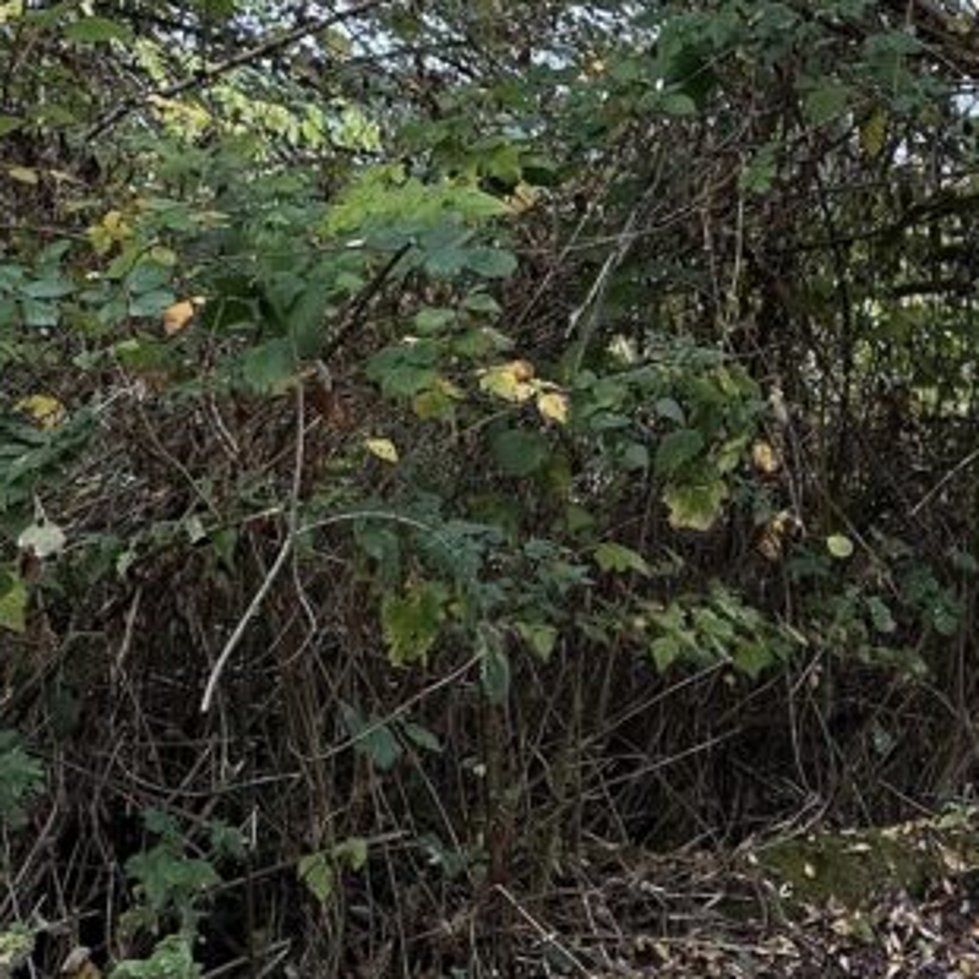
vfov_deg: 24.6
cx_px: 1377
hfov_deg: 21.5
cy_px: 581
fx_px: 2240
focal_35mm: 70
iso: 250
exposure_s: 1/87
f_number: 1.78
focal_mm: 6.86
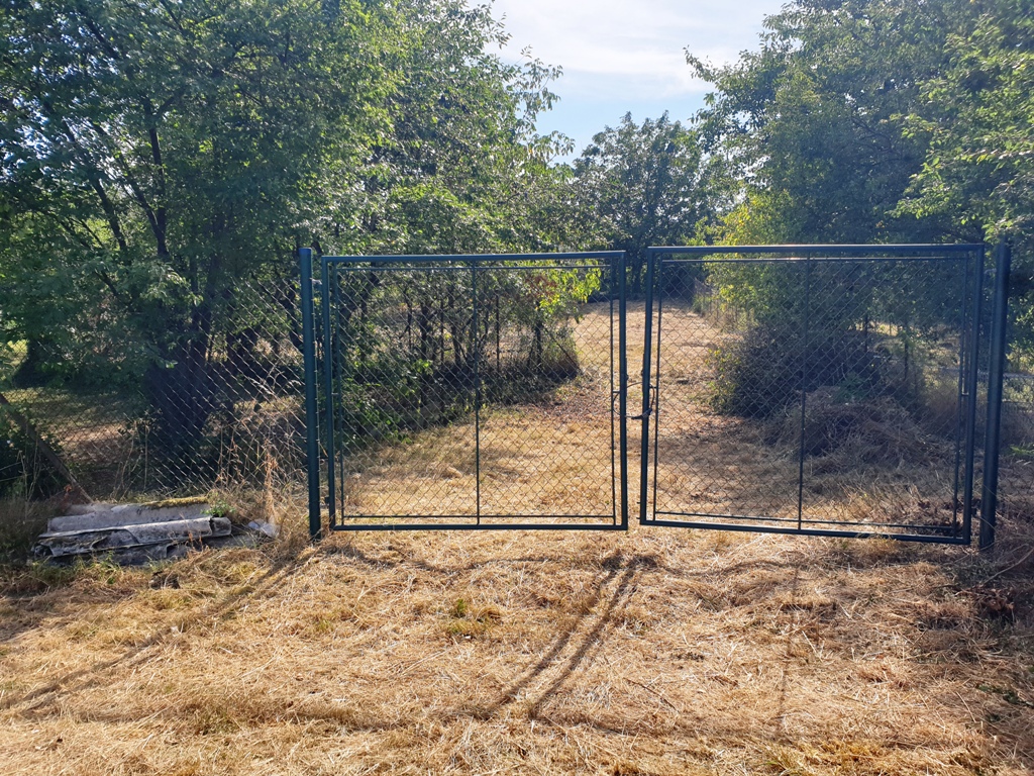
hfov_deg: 67.3
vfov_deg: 53.1
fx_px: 777
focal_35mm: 26
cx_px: 517
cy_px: 388
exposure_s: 1/937
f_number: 2.4
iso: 50
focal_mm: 4.3
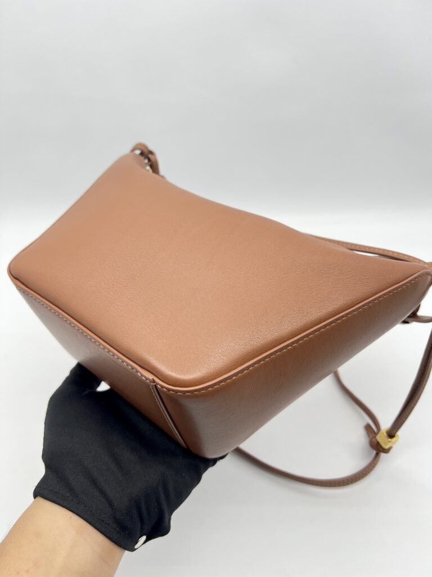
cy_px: 288
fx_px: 433
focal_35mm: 26
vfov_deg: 67.3
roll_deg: +2.1
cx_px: 216
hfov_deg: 53.1
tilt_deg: -37.7
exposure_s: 1/100
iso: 50
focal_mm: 5.7
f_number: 1.5
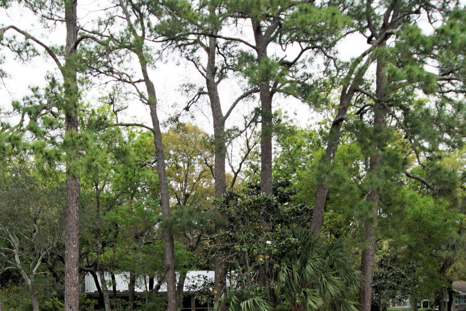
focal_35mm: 49
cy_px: 333
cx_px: 207
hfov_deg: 40.3
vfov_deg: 25.7
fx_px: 634
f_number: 6.3
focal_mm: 12
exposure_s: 1/125
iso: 100
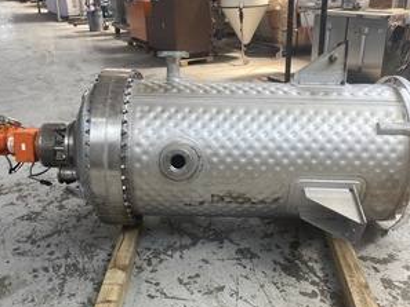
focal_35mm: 35
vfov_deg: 40.6
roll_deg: +2.3
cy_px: 180
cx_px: 200
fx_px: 415
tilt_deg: -23.9
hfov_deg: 52.6
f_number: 1.8
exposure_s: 1/122
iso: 32
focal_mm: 4.25
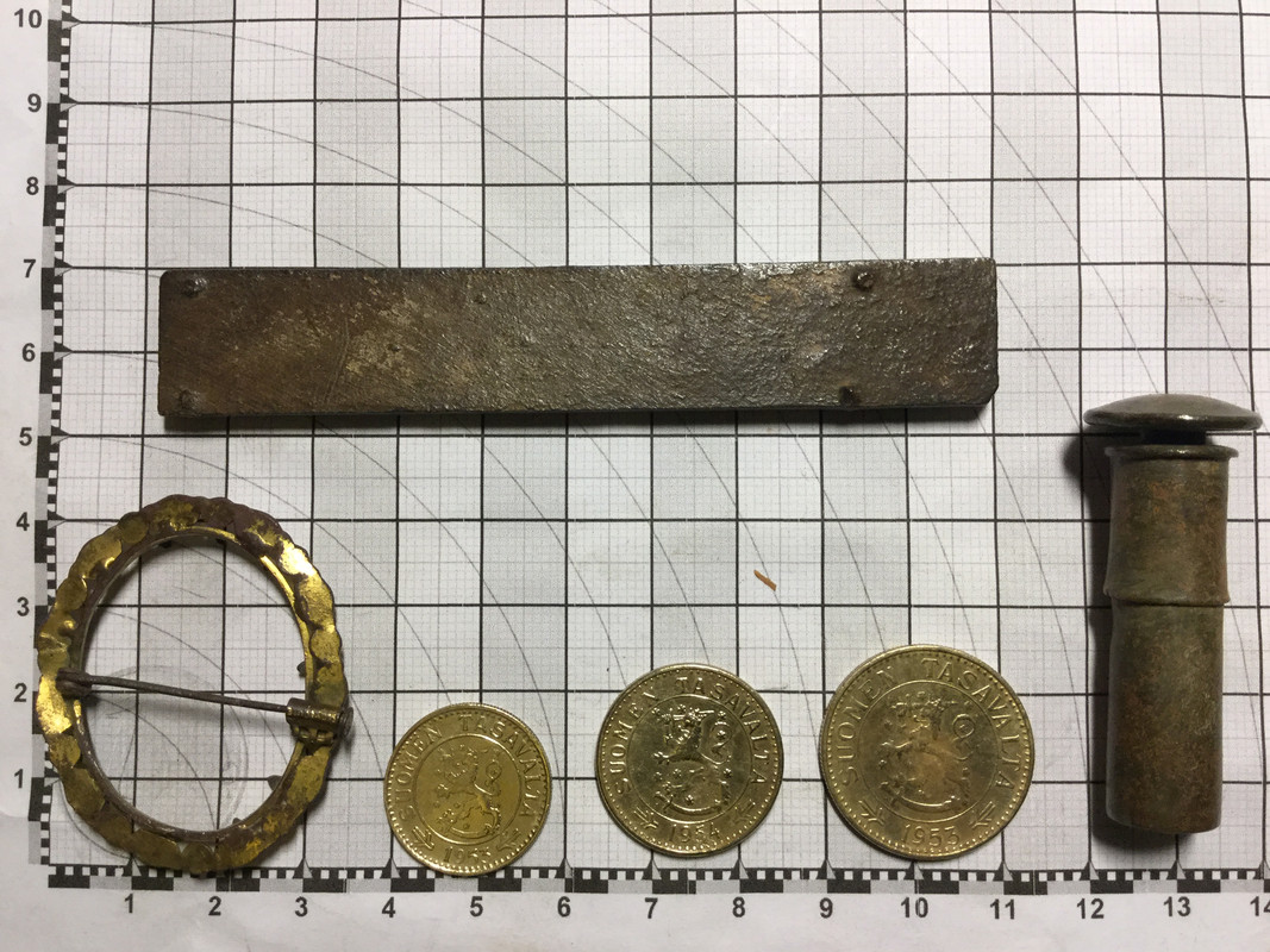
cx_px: 635
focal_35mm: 31
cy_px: 476
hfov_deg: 58.4
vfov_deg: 45.4
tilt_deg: -87.8
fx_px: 1137
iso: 50
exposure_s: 1/33
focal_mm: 3.3
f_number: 2.4
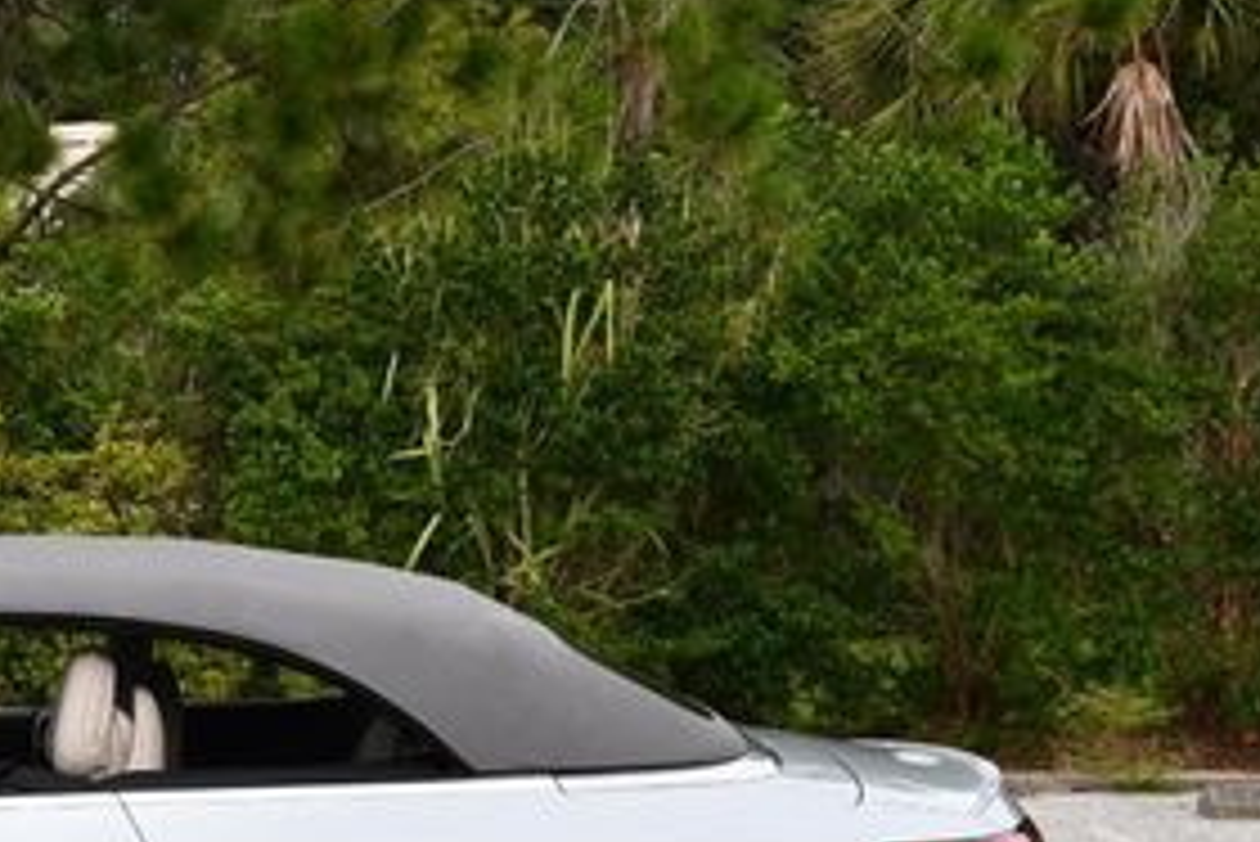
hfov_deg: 16.6
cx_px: -153
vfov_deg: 11.5
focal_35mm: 119
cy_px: 630
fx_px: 4167
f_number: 8
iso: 180
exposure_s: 1/250
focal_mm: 26
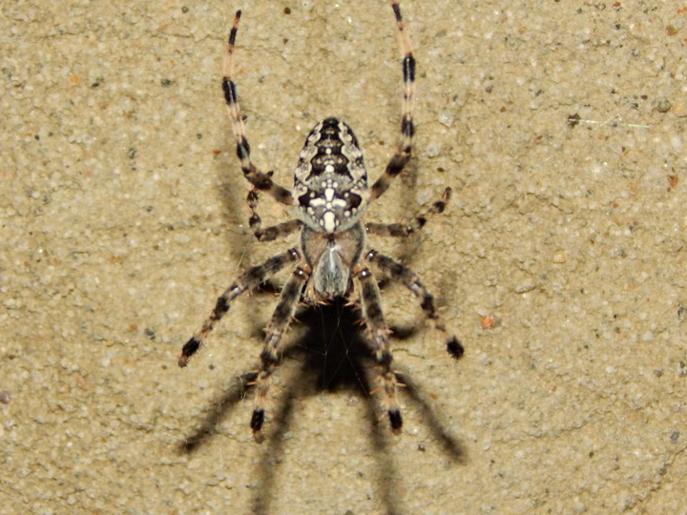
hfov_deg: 11.8
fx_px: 3314
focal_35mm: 167
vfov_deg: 8.9
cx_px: 327
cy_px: 216
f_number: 9.8
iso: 200
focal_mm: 25.3
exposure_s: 1/30
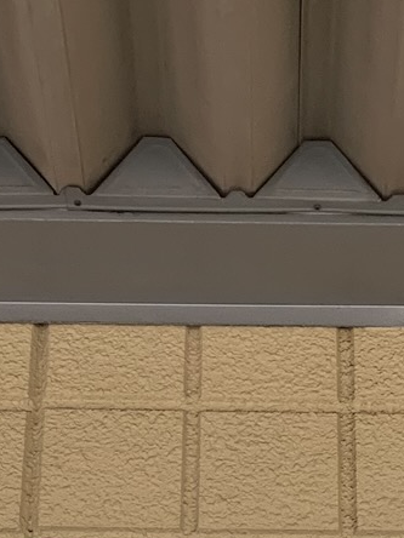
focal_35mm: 120
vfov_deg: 15.4
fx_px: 1867
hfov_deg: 12.3
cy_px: 748
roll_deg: -0.1
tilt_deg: +27.4
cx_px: 294
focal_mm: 4.25
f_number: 1.8
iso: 100
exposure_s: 1/98
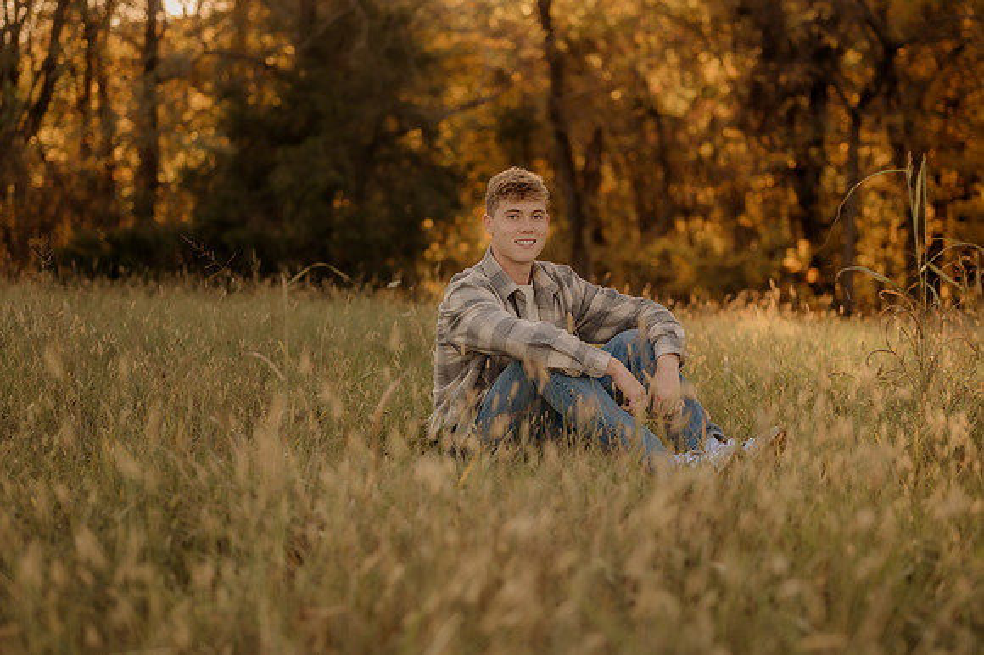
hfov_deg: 27.0
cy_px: 328
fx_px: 2049
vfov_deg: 18.2
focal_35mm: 75
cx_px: 492
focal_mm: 50
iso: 250
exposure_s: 1/1000
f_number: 1.8
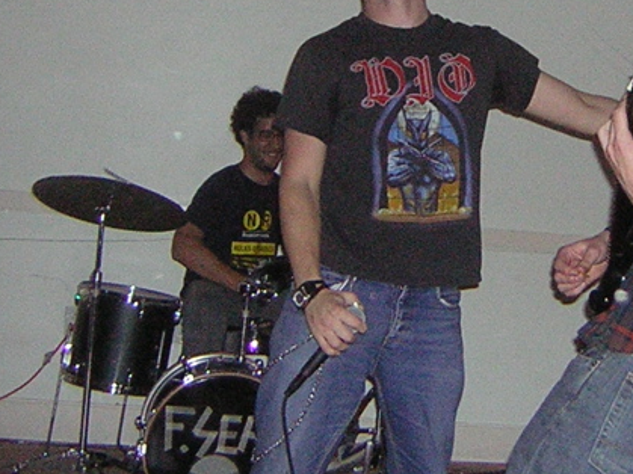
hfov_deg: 21.6
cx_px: 600
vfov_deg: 16.6
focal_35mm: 88
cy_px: 75
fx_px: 1609
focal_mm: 4.7
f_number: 2.6
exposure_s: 1/60.1
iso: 178
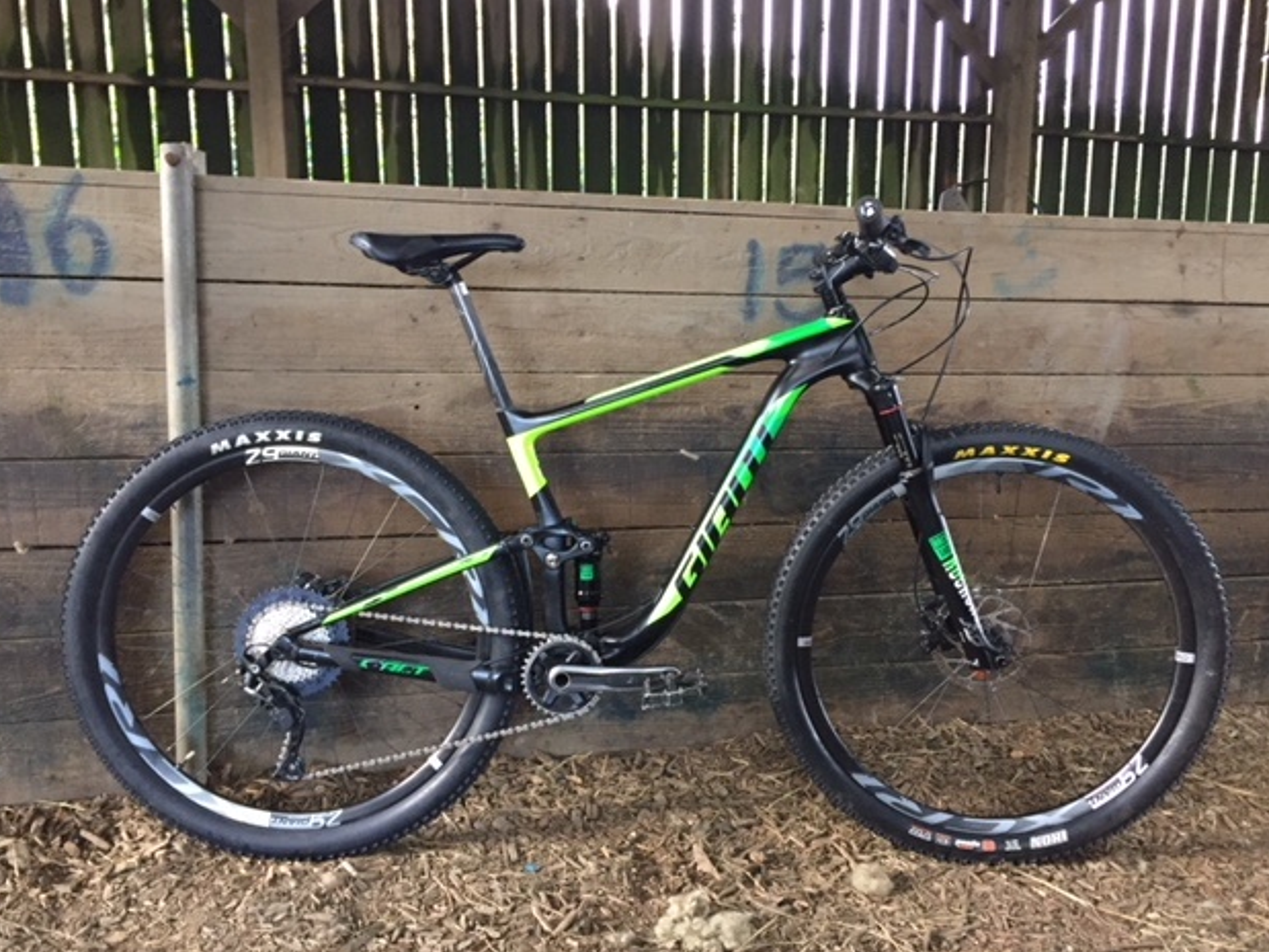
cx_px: 650
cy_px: 488
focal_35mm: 30
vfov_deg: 46.8
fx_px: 1100
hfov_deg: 60.0
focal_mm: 4.15
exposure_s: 1/33
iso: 250
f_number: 2.2
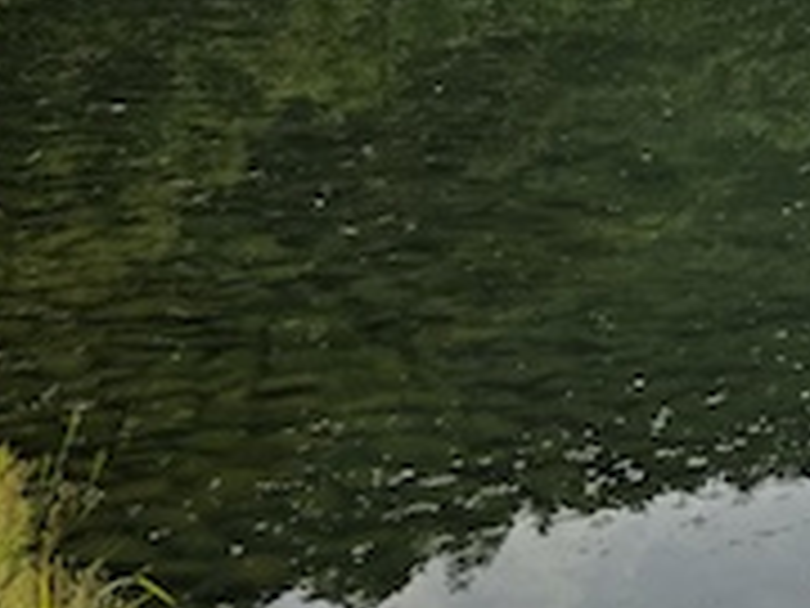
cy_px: -613
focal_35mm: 102
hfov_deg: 14.8
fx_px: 2387
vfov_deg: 12.7
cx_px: 1732
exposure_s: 1/1728
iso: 12
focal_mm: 6.3
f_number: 1.7
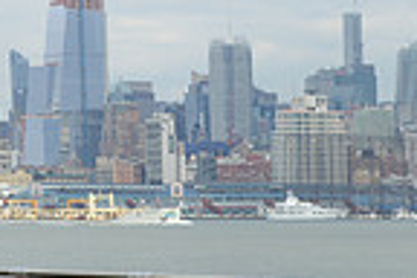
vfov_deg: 6.7
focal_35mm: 201
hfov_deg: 10.1
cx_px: 518
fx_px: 2328
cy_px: 442
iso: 250
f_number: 8
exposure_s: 1/250
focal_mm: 50
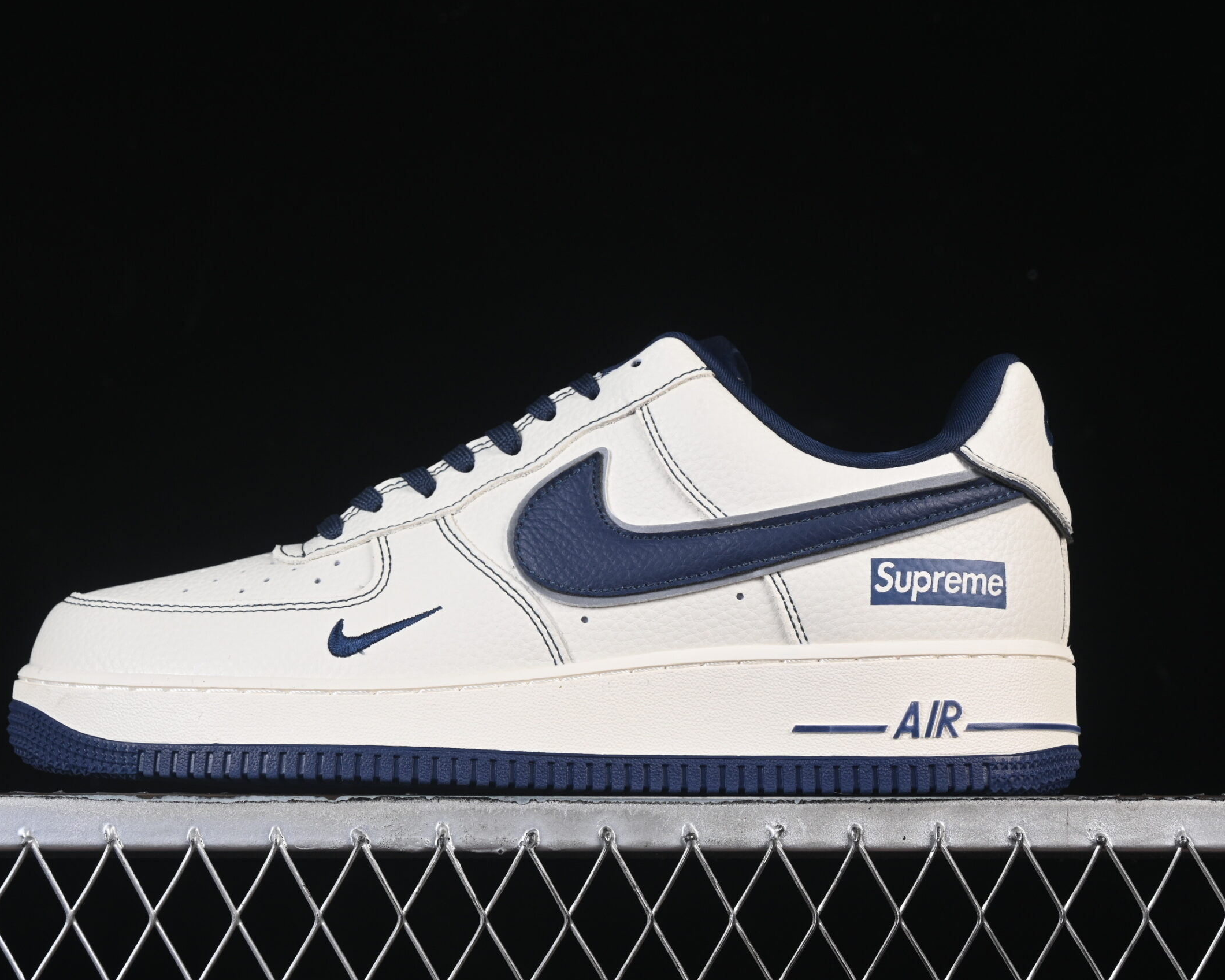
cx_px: 533
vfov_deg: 18.1
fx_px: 3082
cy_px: 491
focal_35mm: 85
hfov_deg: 22.5
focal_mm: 50
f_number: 8
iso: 160
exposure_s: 1/80
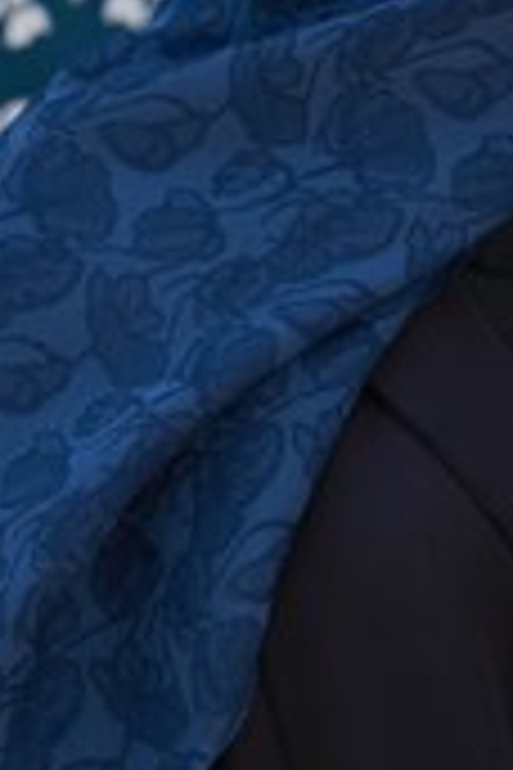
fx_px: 6946
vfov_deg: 6.3
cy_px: 207
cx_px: 454
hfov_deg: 4.2
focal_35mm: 325
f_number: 4.5
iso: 200
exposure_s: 1/200
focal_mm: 120
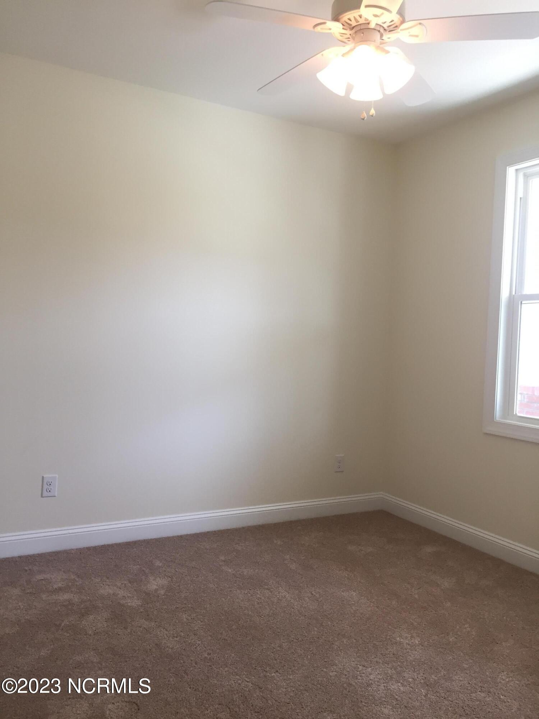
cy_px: 360
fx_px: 602
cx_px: 270
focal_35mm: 29
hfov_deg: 48.2
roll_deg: -2.1
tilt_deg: -2.2
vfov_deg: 61.7
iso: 32
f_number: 2.2
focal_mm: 4.15
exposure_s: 1/30
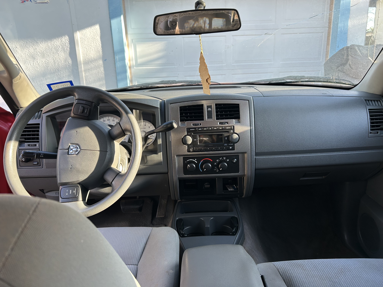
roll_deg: +1.6
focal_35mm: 26
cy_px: 144
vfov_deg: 53.1
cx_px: 192
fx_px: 288
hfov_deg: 67.3
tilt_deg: -17.9
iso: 32
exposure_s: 1/148
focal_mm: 5.7
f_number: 1.5
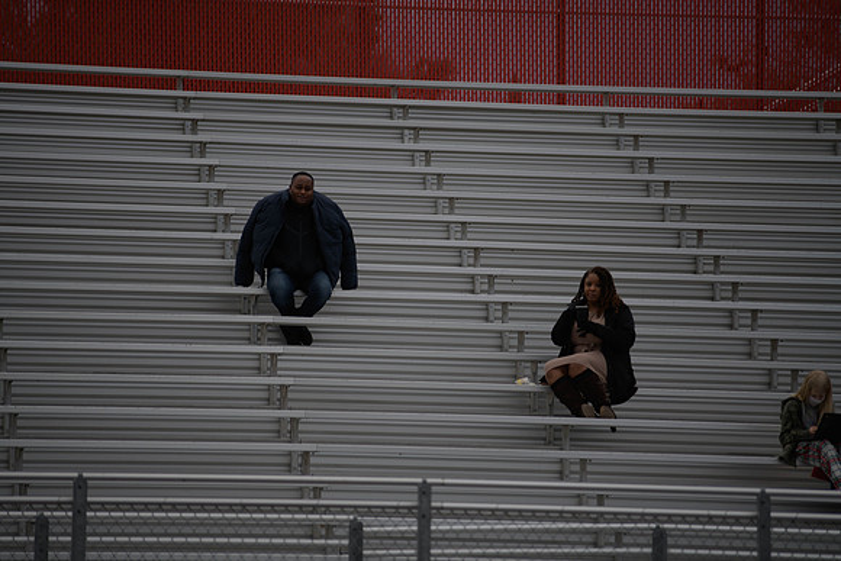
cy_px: 280
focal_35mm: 200
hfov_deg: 10.3
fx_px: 4673
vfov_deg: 6.9
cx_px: 420
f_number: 2.8
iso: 64
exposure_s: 1/200
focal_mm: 200
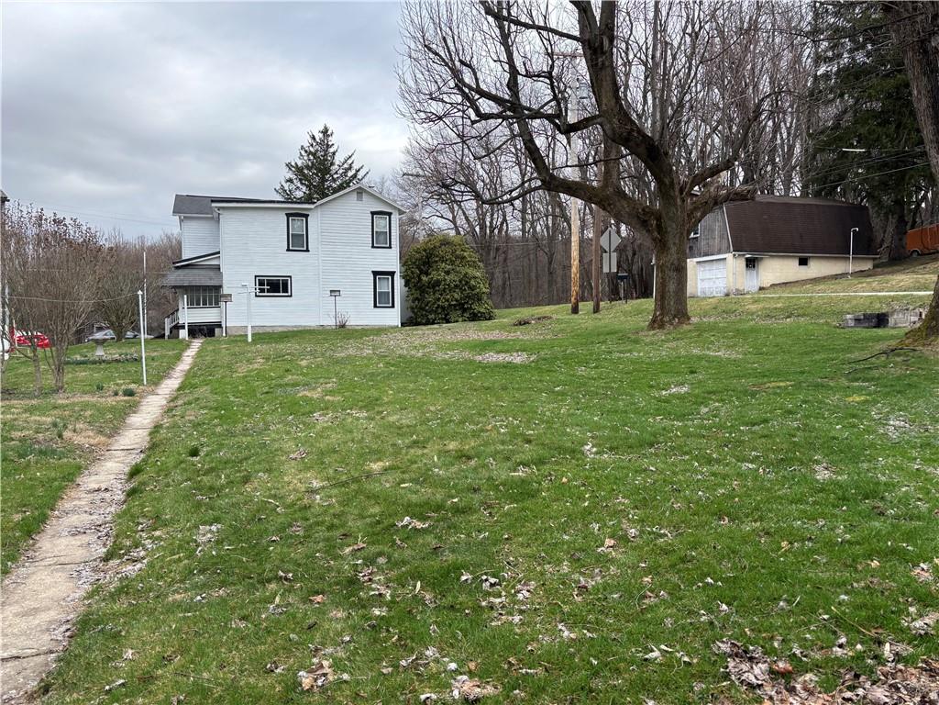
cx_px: 470
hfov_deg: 67.3
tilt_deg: -3.2
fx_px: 705
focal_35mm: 26
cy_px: 352
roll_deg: +0.0
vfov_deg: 53.1
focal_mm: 5.96
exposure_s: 1/1344
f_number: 1.6
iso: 50
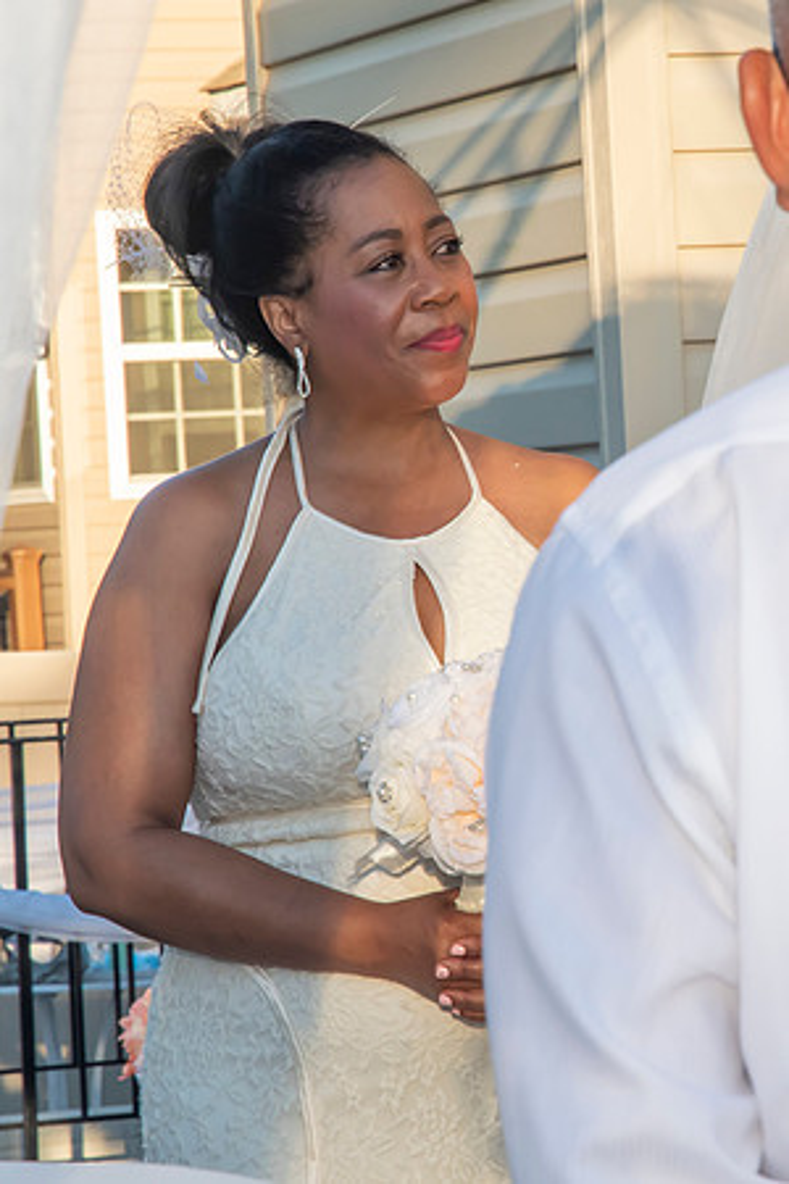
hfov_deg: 6.7
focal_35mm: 204
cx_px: 702
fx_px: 6710
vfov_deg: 10.1
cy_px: 554
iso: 400
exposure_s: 1/250
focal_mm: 80
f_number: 13
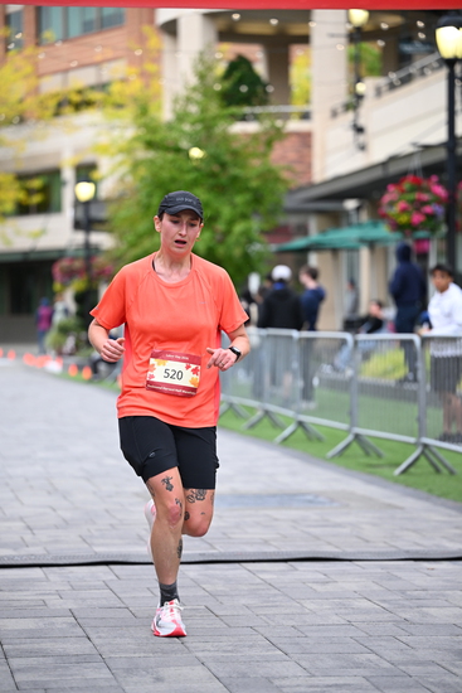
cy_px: 346
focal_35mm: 110
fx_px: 2116
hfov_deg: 12.5
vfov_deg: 18.6
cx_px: 231
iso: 1000
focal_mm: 110
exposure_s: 1/1600
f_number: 2.8
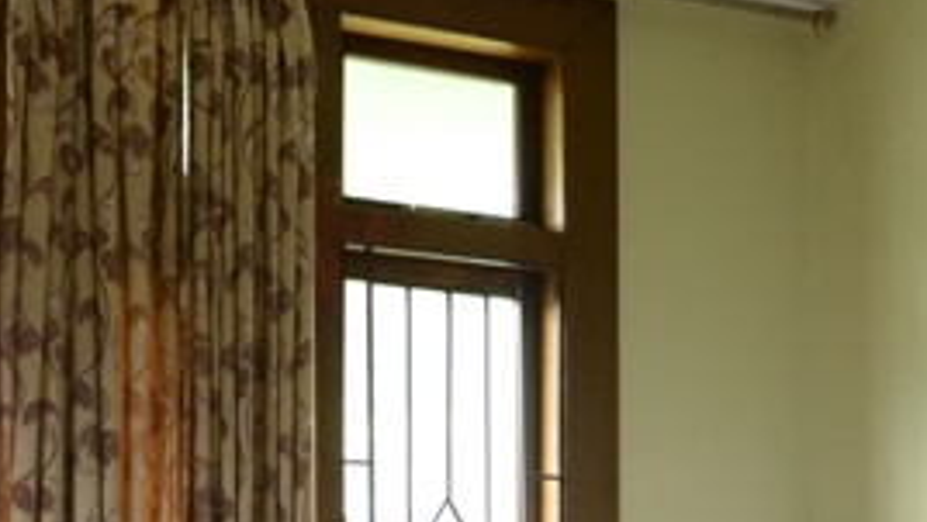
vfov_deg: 14.0
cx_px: 534
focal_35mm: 83
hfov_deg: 25.6
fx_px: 2041
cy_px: 691
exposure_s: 1/60
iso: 1000
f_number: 3.5
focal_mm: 18
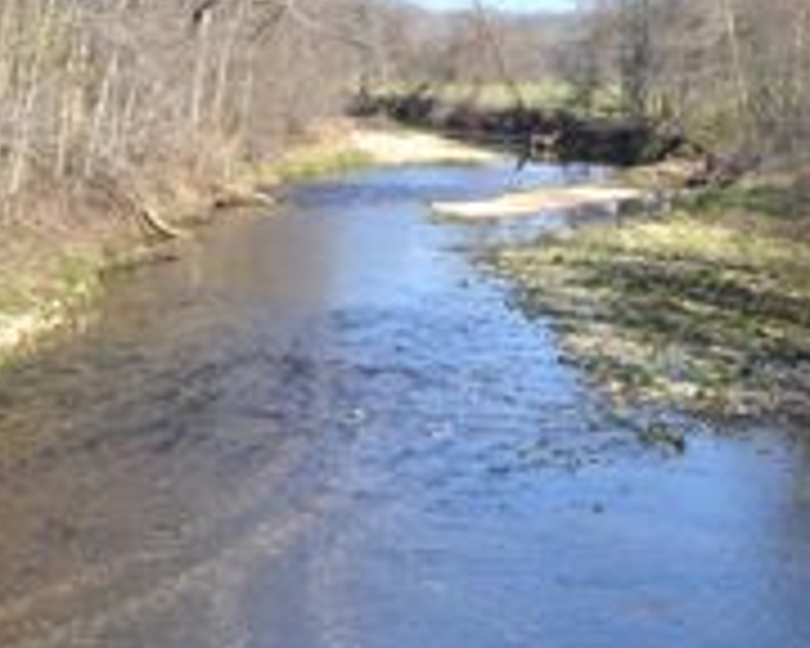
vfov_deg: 17.8
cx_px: 369
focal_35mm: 86
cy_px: 466
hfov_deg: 22.2
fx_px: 2062
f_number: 8
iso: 160
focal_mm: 22
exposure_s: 1/250
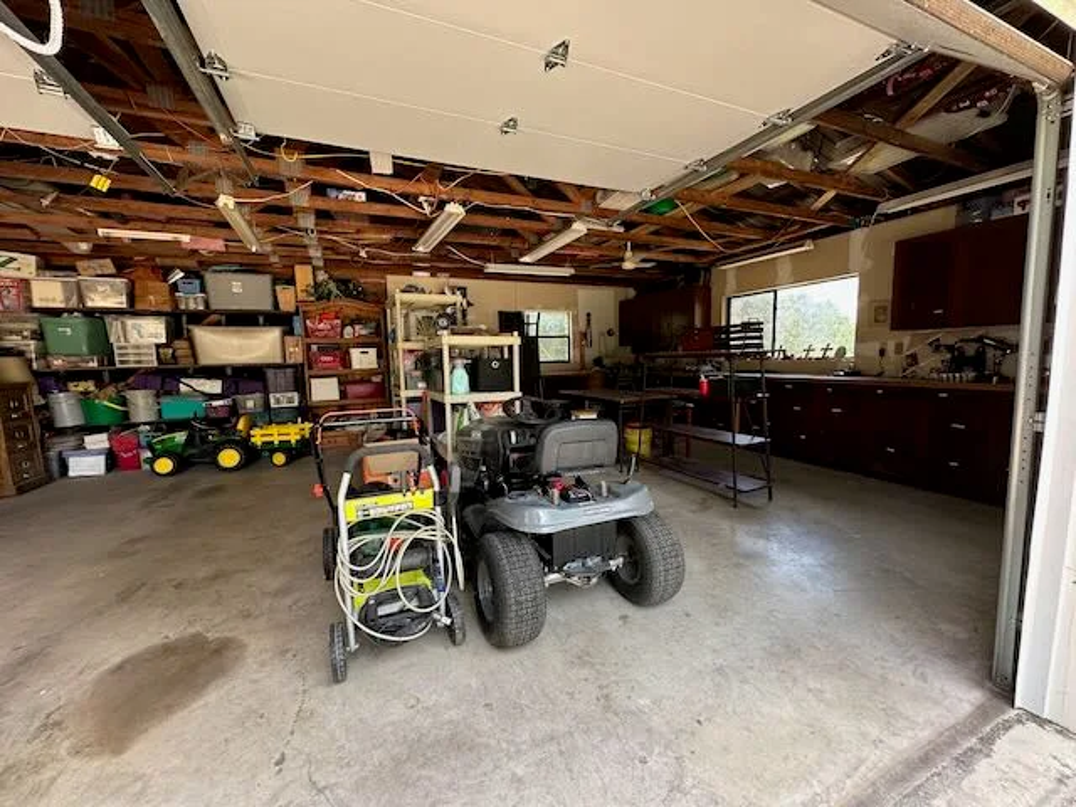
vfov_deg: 85.7
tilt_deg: -6.3
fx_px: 435
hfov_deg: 102.1
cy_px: 404
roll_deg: +0.8
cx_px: 538
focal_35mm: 14
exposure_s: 1/99
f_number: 2.2
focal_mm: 2.22
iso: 125
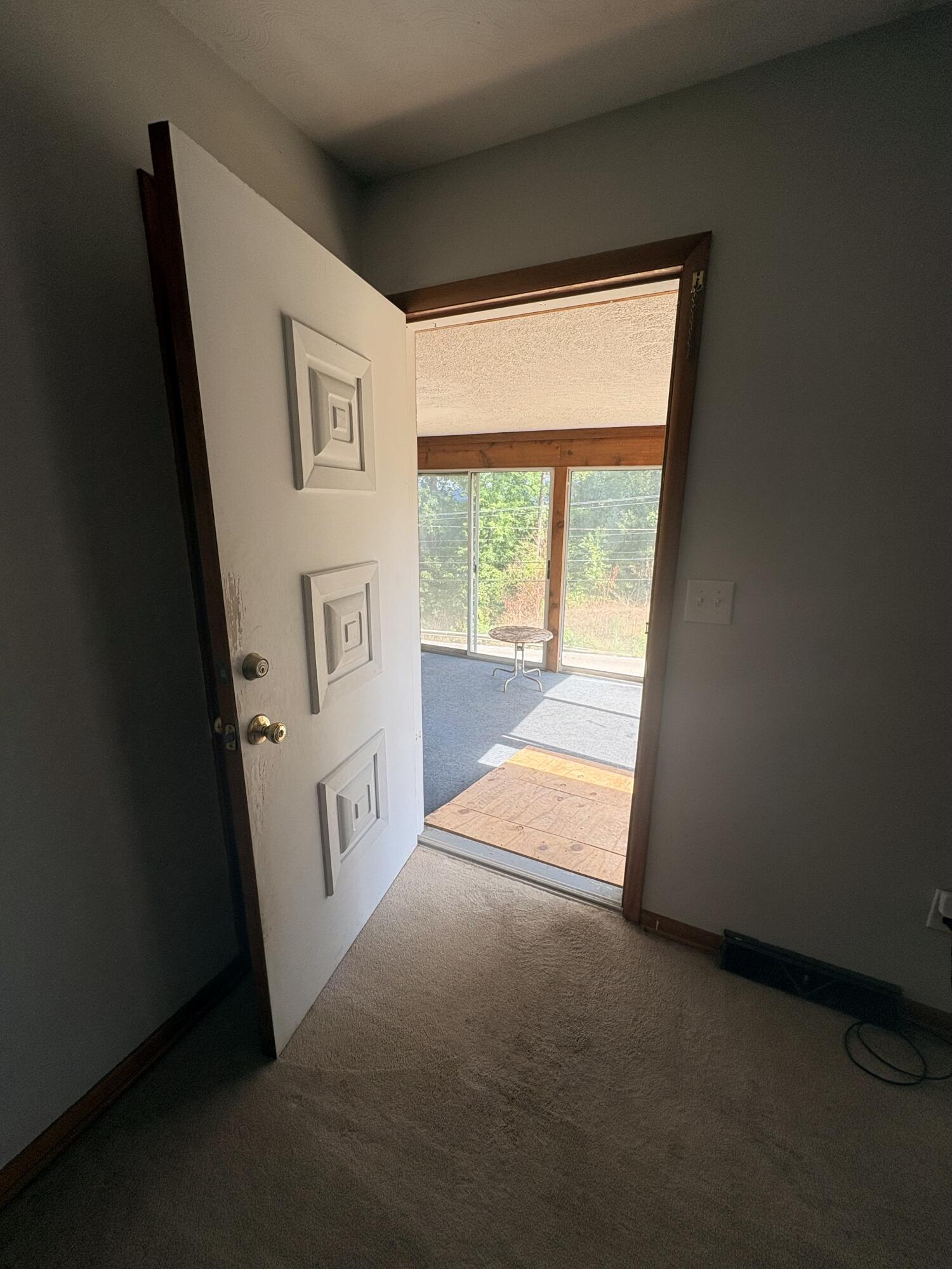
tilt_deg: -12.8
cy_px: 634
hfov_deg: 85.7
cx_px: 476
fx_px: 513
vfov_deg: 102.1
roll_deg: -0.4
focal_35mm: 14
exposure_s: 1/252
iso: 40
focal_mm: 2.22
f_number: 2.2
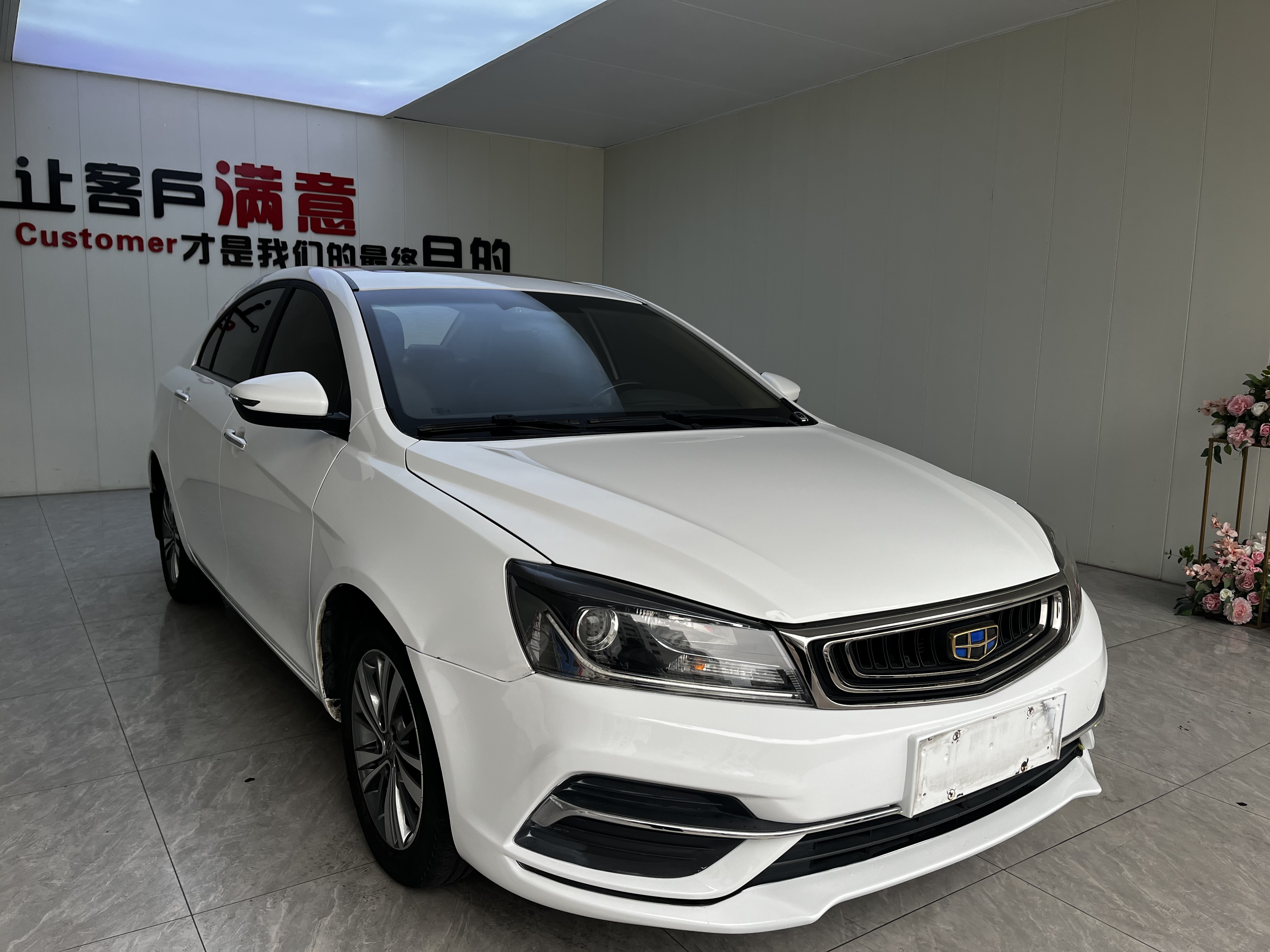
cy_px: 476
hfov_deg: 67.3
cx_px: 635
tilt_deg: -8.4
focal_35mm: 26
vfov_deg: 53.1
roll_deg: -1.1
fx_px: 954
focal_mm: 5.1
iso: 50
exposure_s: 1/407
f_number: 1.6
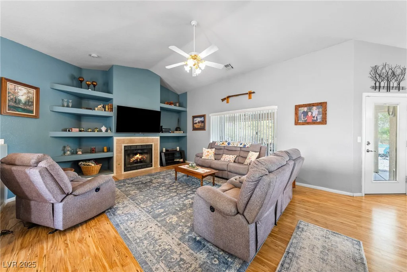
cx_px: 204
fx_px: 136
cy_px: 136
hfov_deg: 112.6
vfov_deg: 90.0
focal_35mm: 12
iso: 250
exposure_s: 1.6
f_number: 8
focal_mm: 12
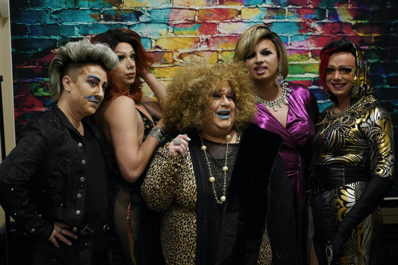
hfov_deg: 36.2
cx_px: 199
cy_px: 132
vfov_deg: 24.6
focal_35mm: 55
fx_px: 608
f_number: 2.5
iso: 2500
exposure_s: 1/320
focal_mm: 55
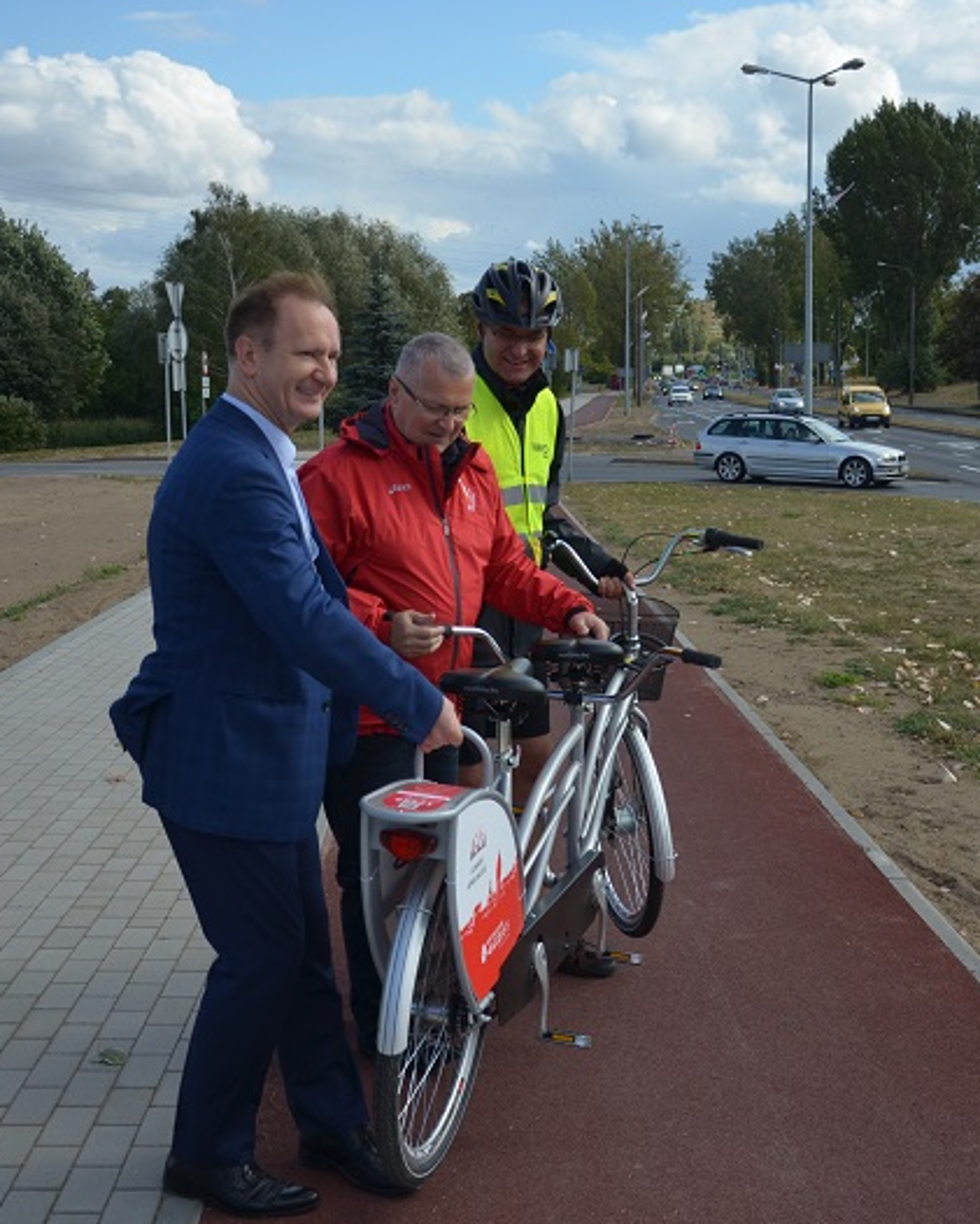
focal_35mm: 47
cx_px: 640
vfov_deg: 39.5
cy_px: 613
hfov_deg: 31.9
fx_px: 1704
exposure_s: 1/1600
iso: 200
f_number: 3.8
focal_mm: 22
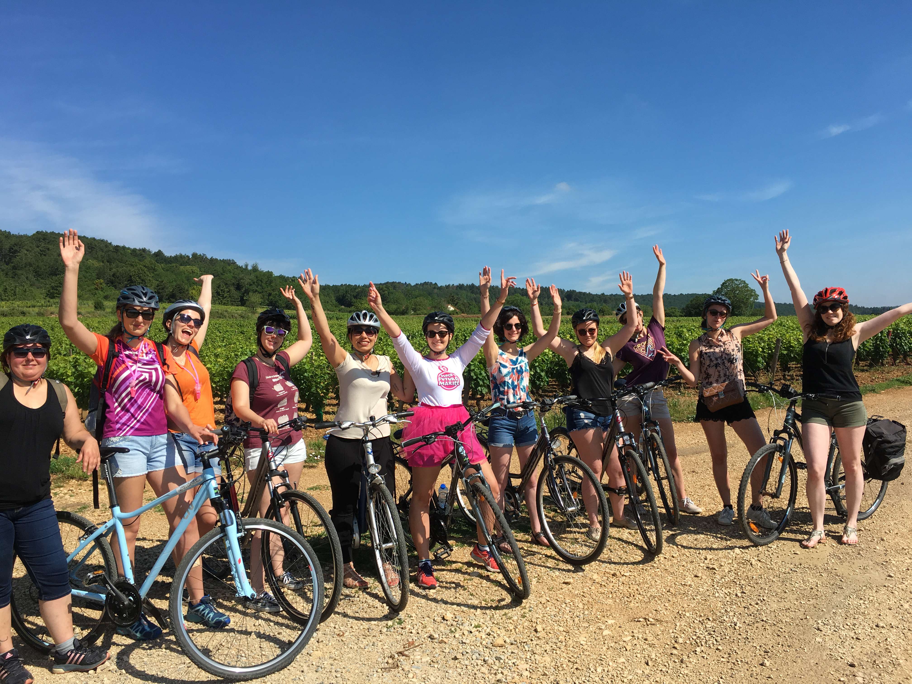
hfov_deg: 61.7
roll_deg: +3.7
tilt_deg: +1.1
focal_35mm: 29
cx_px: 456
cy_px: 342
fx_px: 764
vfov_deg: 48.2
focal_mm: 4.15
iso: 25
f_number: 2.2
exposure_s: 1/1603
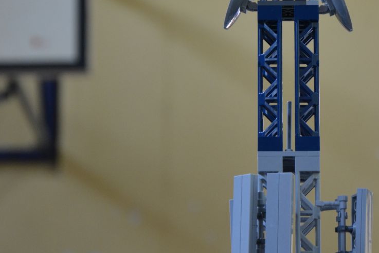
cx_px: 300
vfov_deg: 6.4
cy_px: 58
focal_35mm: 215
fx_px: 2263
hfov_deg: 9.6
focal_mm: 66
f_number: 5.3
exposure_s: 1/80
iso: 800
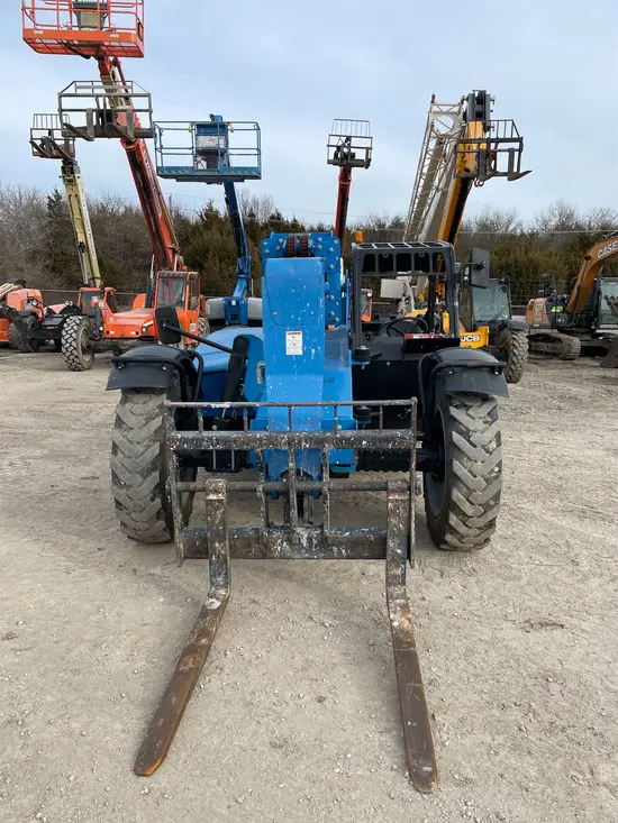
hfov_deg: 53.1
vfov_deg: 67.3
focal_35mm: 26
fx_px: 619
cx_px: 309
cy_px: 412
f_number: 1.6
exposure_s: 1/1453
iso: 32
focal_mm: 4.2
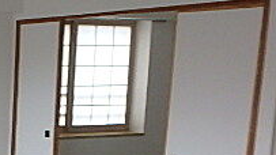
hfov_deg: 22.8
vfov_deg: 16.5
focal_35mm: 72
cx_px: -156
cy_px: 141
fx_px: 527
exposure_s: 1/80
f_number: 3.5
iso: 250
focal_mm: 3.7
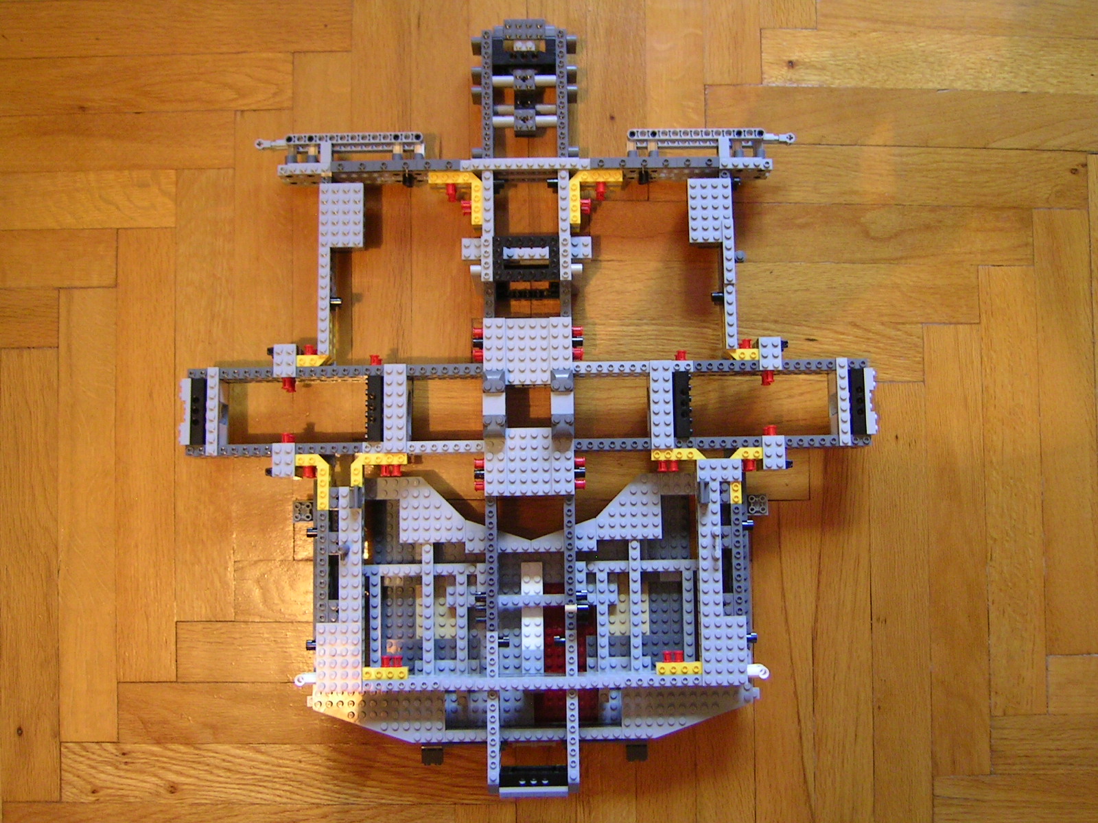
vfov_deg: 39.7
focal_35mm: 36
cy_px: 412
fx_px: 1142
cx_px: 549
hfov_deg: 51.4
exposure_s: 1/5.3
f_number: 2.8
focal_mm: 5.6
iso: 100
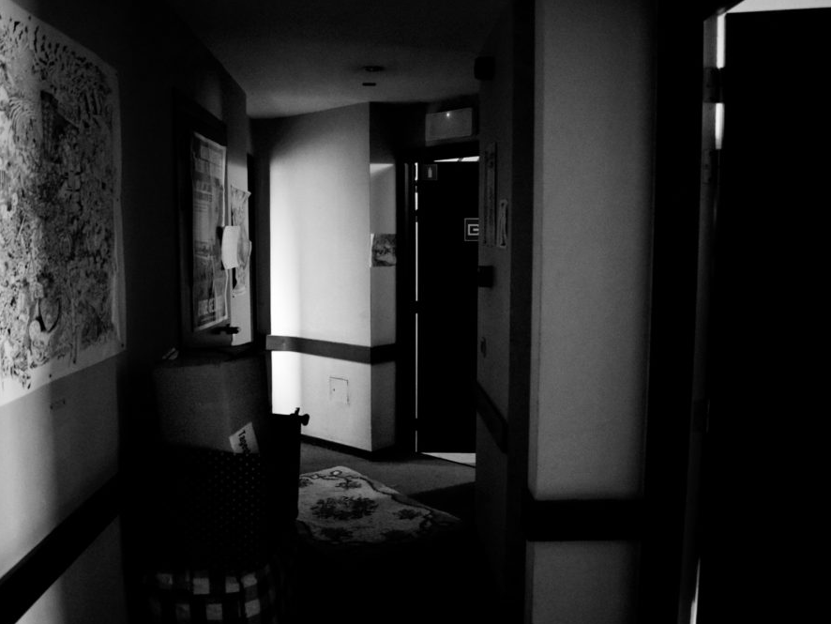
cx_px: 372
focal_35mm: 30
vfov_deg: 46.8
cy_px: 320
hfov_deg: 59.8
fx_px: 720
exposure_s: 1/25
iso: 6400
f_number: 3.5
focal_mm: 18
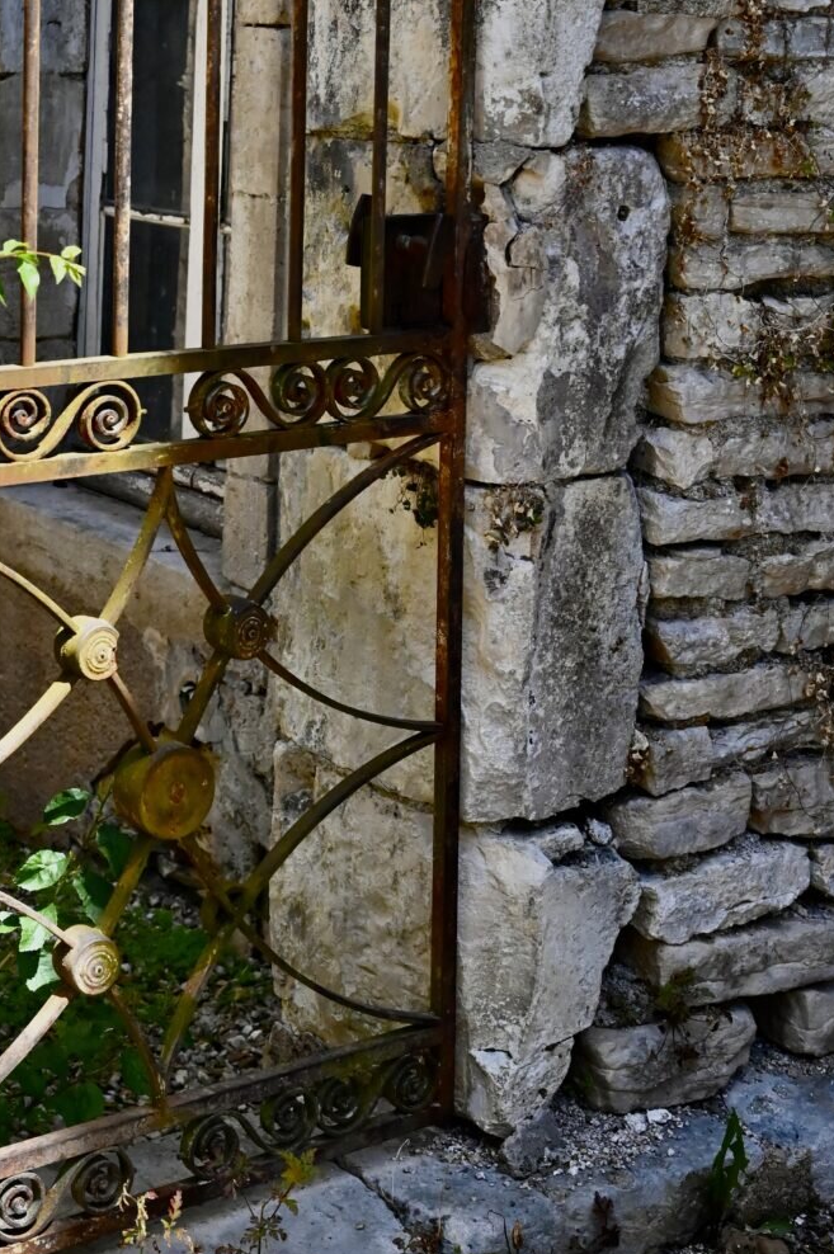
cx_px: 136
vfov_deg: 28.6
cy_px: 152
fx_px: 2367
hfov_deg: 19.7
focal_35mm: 68
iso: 2000
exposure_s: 1/3200
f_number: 6.3
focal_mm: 35
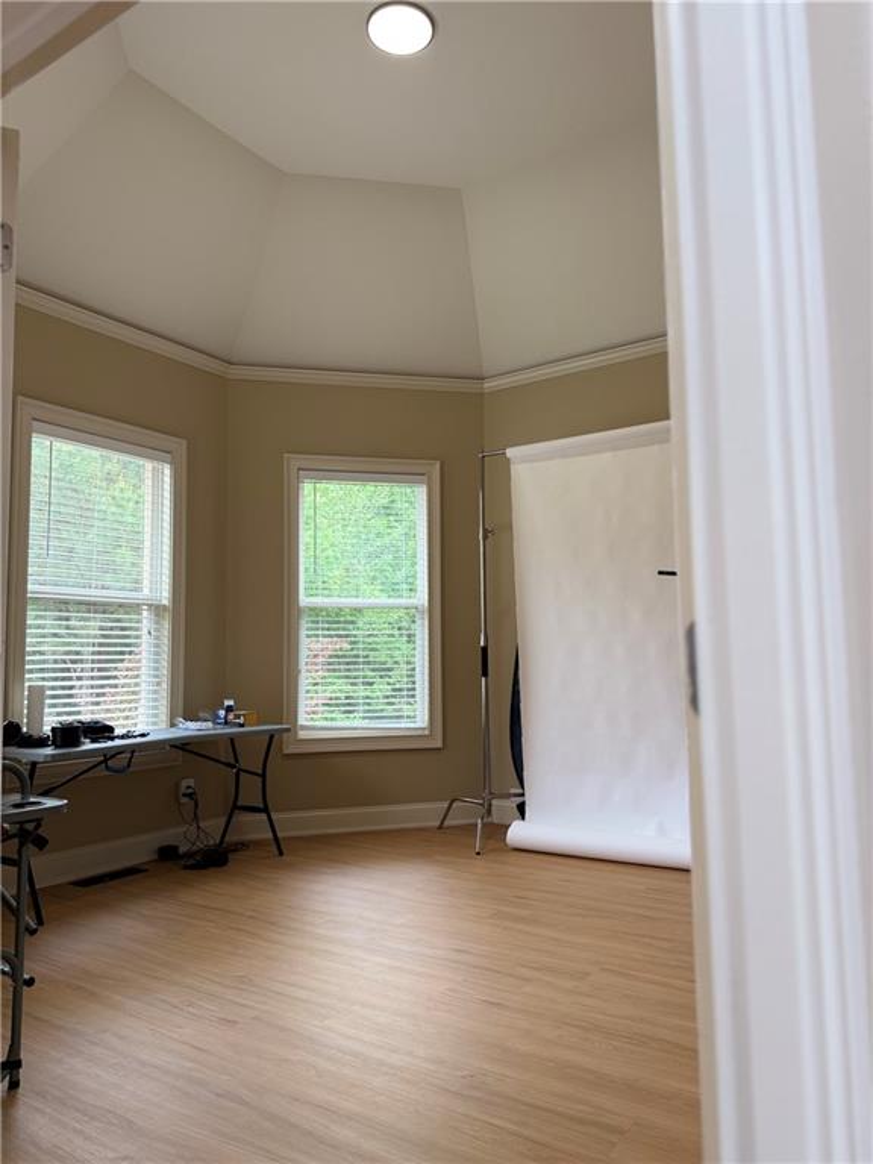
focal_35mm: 24
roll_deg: -0.2
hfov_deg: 56.8
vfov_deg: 71.6
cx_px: 436
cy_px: 582
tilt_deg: +5.1
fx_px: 807
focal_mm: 6.76
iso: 80
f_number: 1.78
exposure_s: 1/121
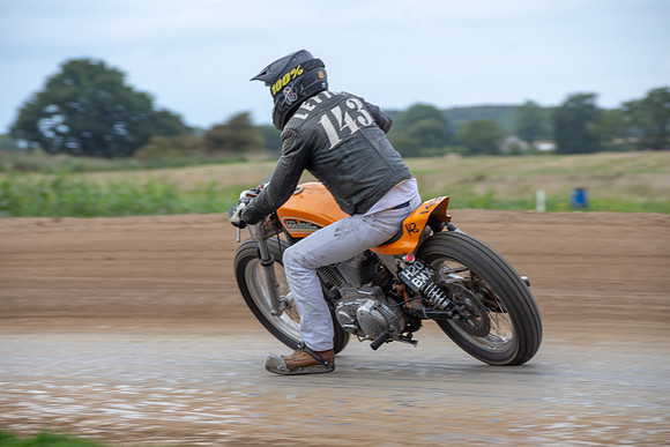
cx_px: 335
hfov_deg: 7.8
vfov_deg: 5.2
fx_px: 4886
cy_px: 224
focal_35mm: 262
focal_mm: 175
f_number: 8
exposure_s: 1/200
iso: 320
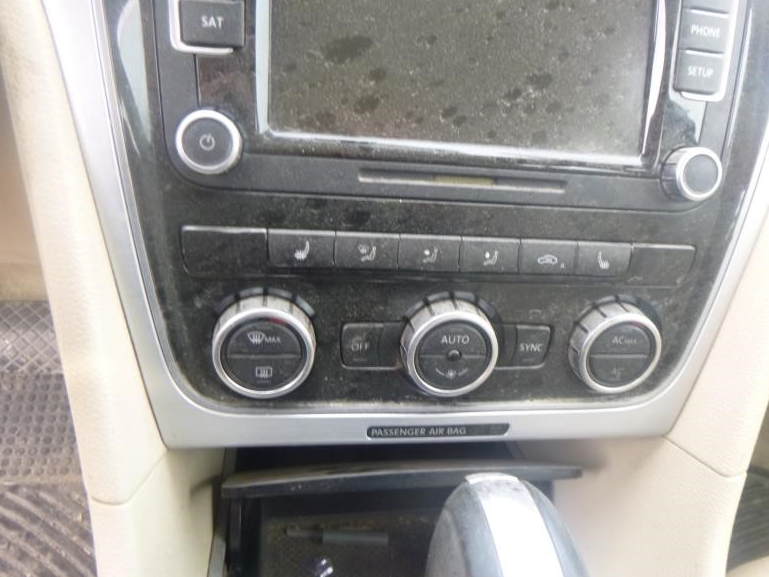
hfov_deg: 67.3
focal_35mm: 26
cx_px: 396
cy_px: 295
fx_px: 578
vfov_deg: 53.1
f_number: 3.9
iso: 320
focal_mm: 4.5
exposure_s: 1/60
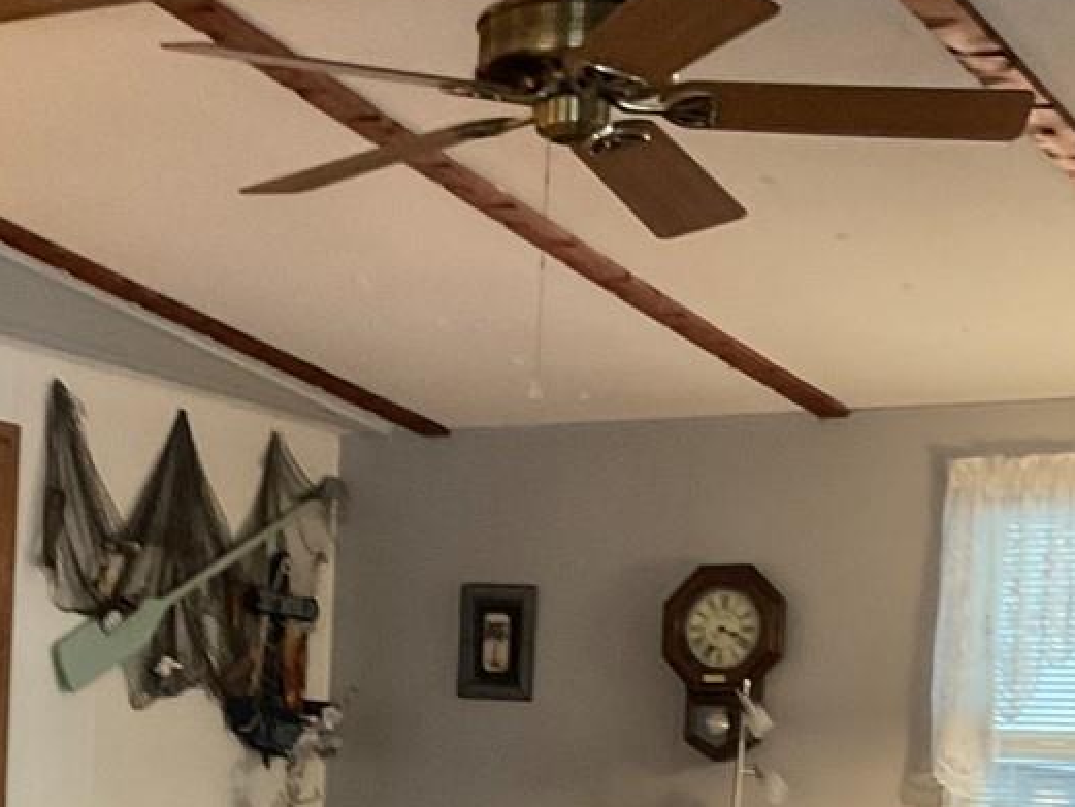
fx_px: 2765
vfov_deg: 16.0
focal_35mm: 89
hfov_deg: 21.7
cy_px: 943
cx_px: 227
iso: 250
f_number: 1.8
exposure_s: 1/40
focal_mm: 3
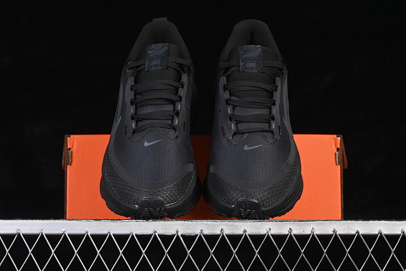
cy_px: 136
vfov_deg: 18.2
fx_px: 846
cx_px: 203
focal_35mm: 75
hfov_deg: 27.0
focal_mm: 50
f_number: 6.3
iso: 160
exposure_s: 1/60
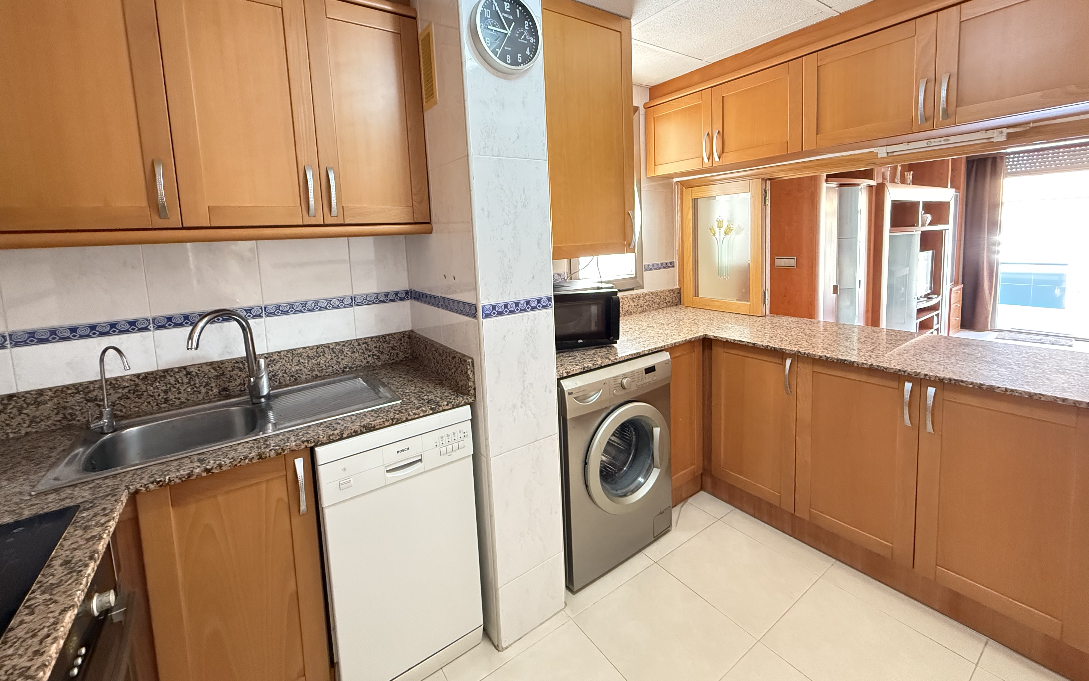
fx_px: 445
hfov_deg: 101.5
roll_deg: +2.7
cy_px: 277
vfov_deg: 74.1
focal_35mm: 15
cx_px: 548
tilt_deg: -5.5
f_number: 2.2
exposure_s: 1/60
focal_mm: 2.22
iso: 800
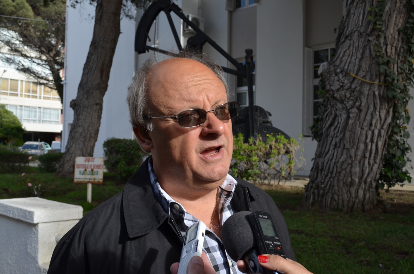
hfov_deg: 49.6
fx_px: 448
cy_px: 137
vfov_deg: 34.1
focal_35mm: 39
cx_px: 207
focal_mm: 26
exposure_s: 1/200
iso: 200
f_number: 7.1
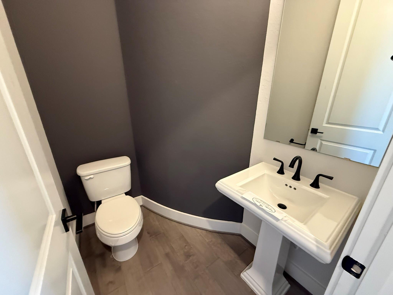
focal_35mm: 14
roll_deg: +0.0
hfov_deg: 102.1
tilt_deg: -16.1
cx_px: 196
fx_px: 159
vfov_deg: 85.7
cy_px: 148
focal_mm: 2.22
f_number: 2.2
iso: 640
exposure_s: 1/60
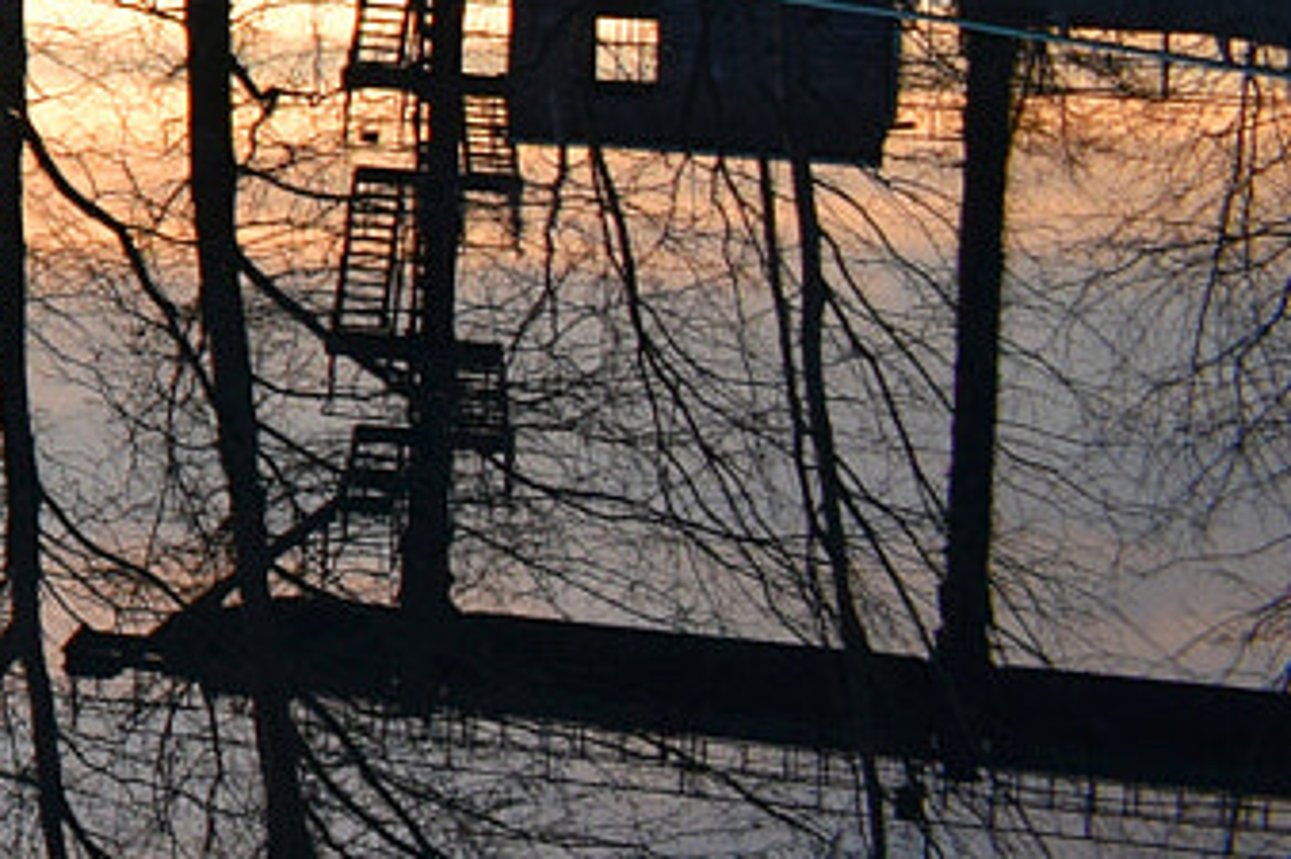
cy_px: -458
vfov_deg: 10.3
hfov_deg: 13.2
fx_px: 4588
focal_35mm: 128
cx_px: -1520
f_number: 4.5
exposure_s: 1/80
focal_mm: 18
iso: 400
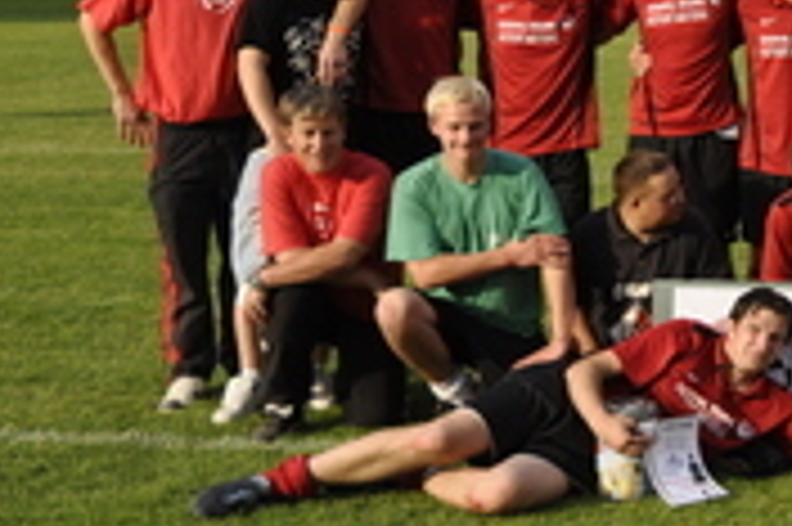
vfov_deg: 16.0
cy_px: 220
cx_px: 1026
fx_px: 1868
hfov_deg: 21.6
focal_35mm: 85
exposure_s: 1/1250
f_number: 4.5
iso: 400
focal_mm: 20
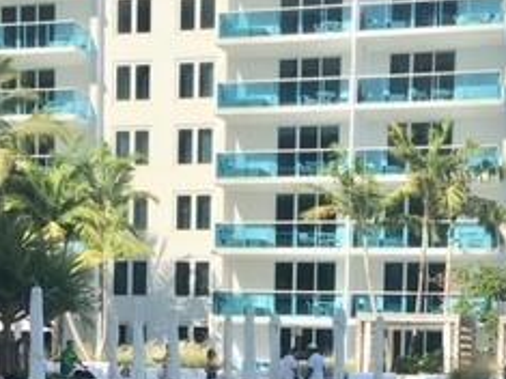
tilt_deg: -2.7
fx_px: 1154
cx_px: 273
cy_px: 424
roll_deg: -2.2
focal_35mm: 79
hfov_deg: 24.7
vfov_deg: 17.9
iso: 25
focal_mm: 4.15
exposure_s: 1/2404
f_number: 2.2
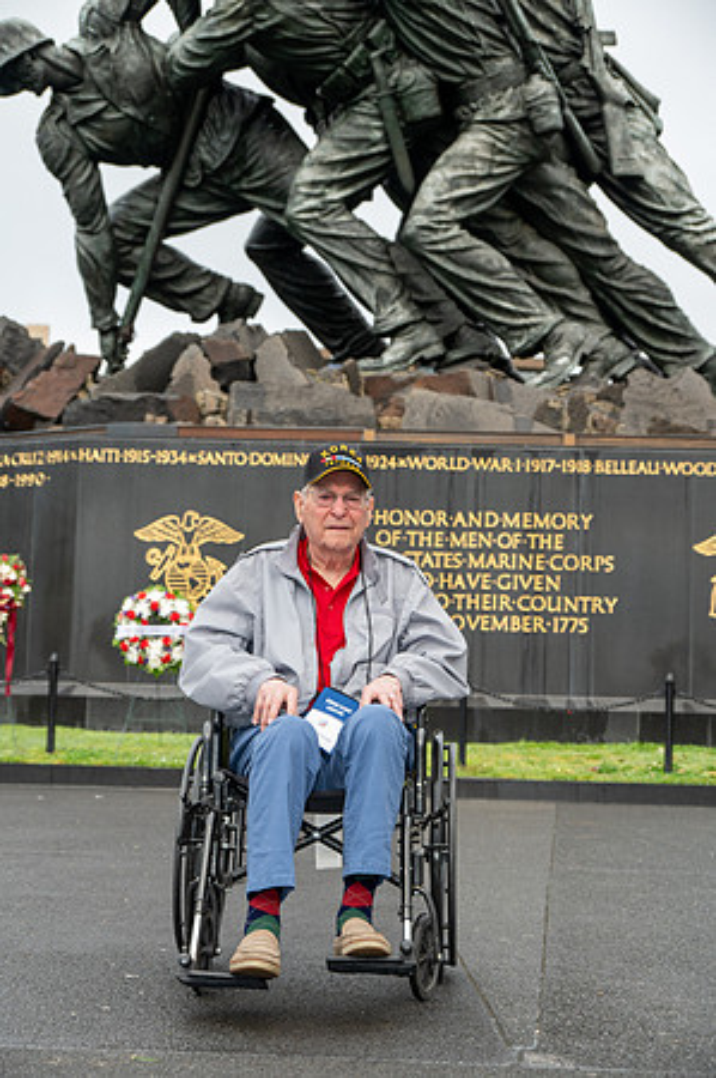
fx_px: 1884
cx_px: 358
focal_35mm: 63
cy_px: 539
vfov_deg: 31.9
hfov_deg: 21.5
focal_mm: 63
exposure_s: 1/100
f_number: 6.3
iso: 280
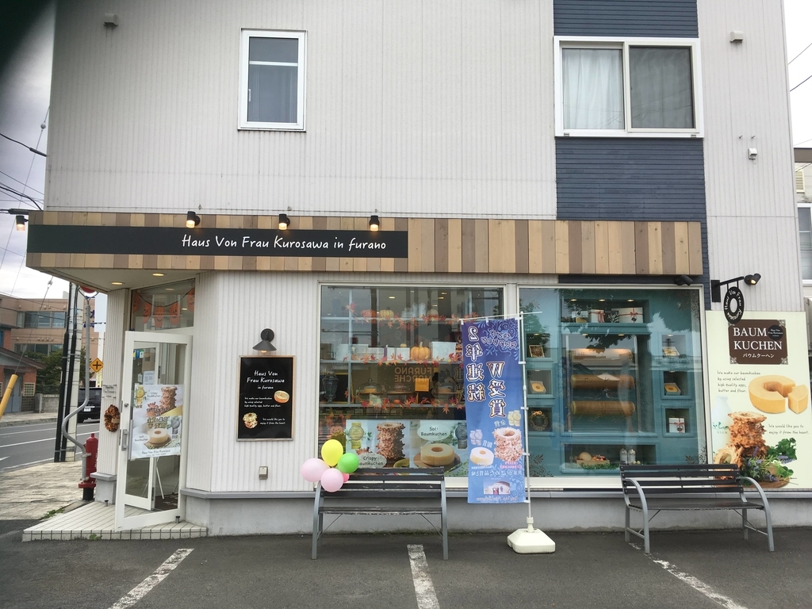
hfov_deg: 61.7
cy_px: 304
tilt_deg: +7.9
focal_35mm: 29
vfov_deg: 48.2
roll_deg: +1.0
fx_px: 680
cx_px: 406
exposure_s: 1/620
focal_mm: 4.15
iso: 25
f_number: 2.2
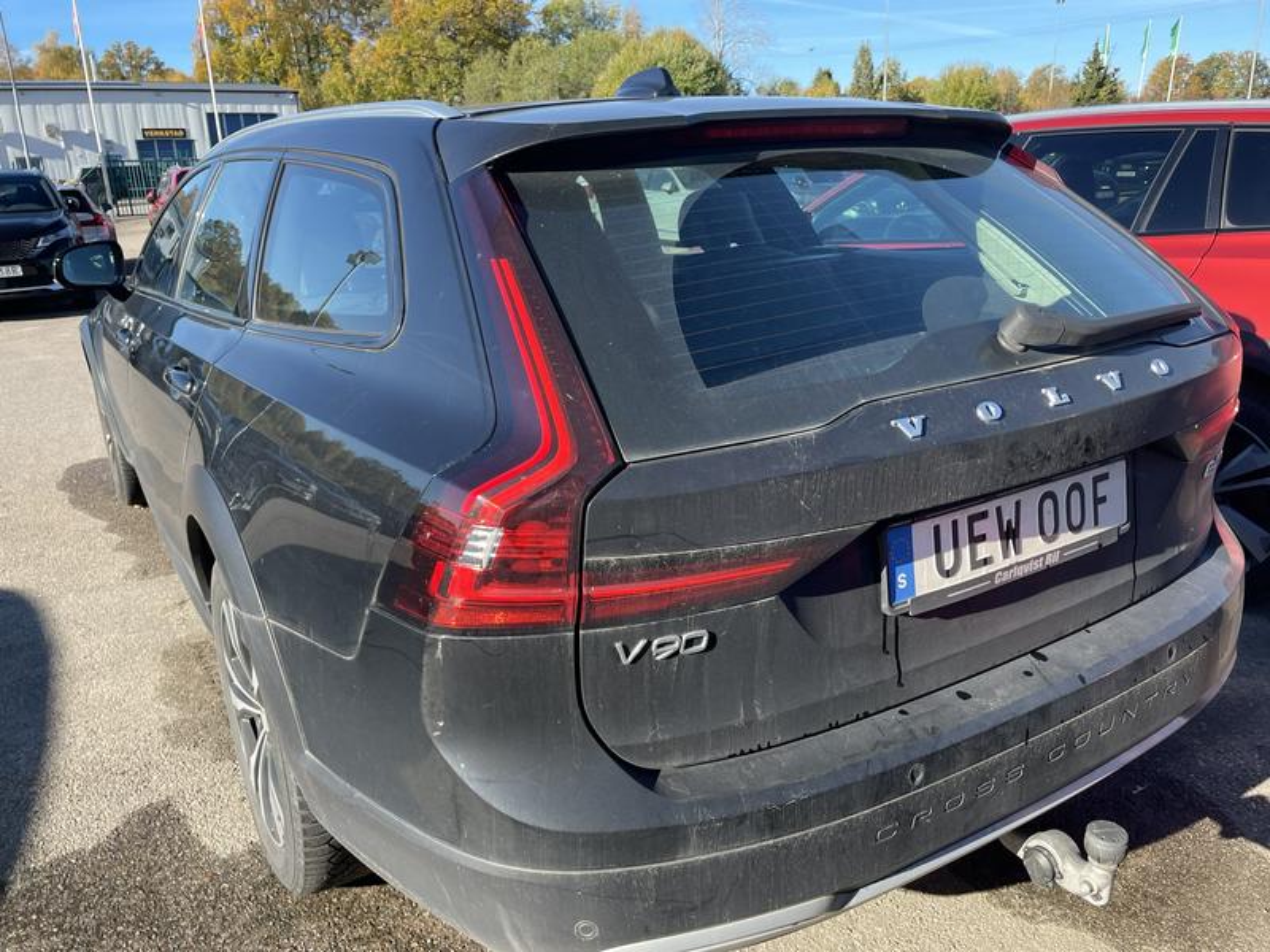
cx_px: 635
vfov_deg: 53.1
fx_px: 954
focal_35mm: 26
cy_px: 476
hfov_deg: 67.3
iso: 32
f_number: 1.6
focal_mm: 4.2
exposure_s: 1/707
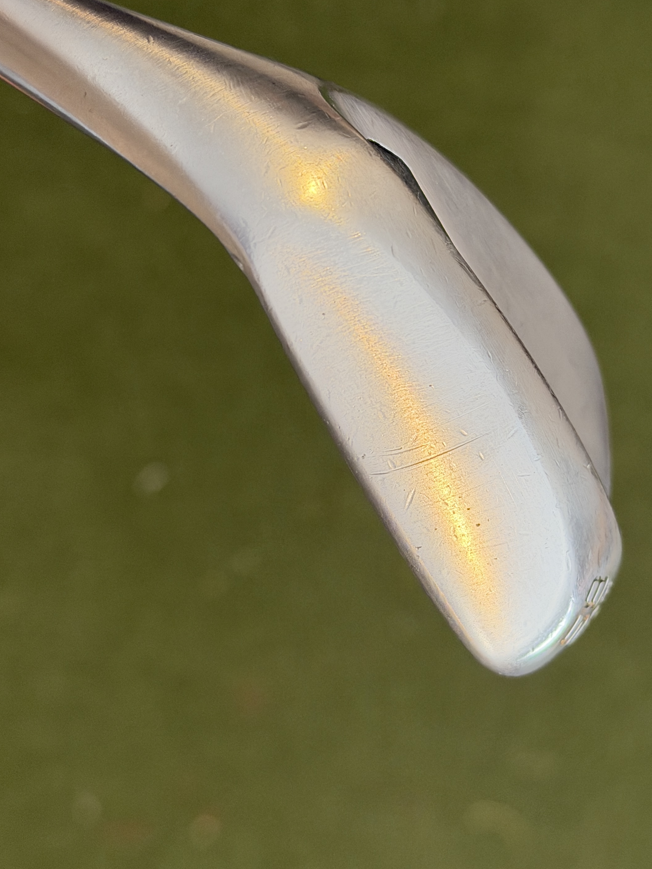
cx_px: 423
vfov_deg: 28.1
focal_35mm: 69
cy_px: 348
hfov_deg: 21.2
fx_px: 1733
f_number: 1.78
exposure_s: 1/60
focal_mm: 6.76
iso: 200
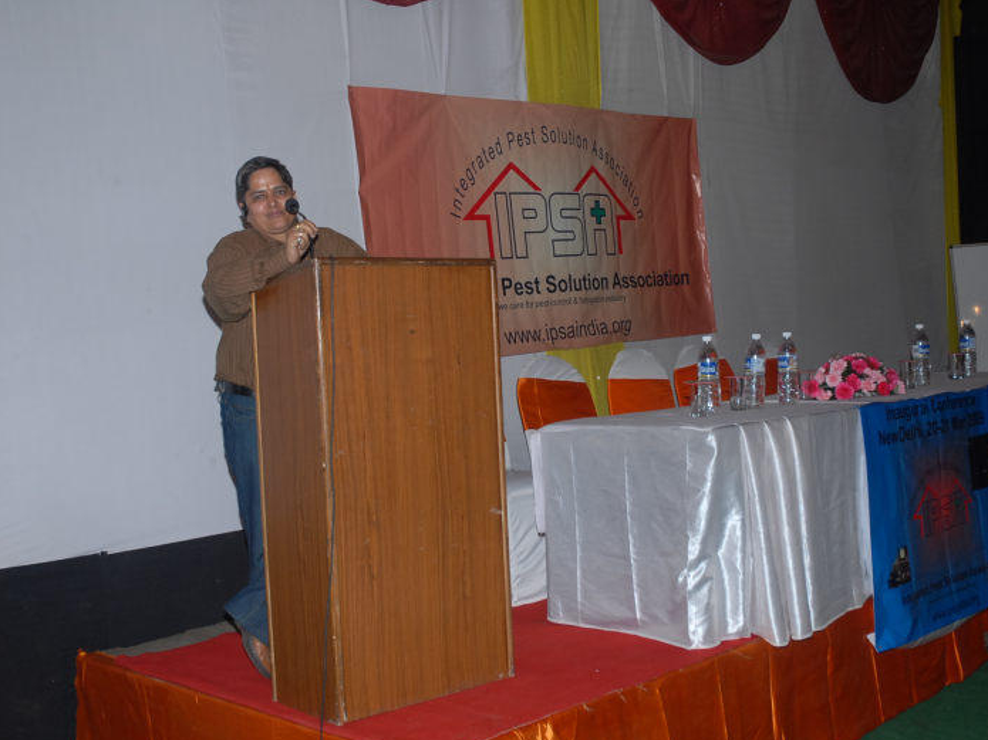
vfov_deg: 34.7
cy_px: 379
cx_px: 532
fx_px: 1186
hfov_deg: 45.2
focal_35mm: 42
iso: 400
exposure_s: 1/125
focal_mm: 25
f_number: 6.3
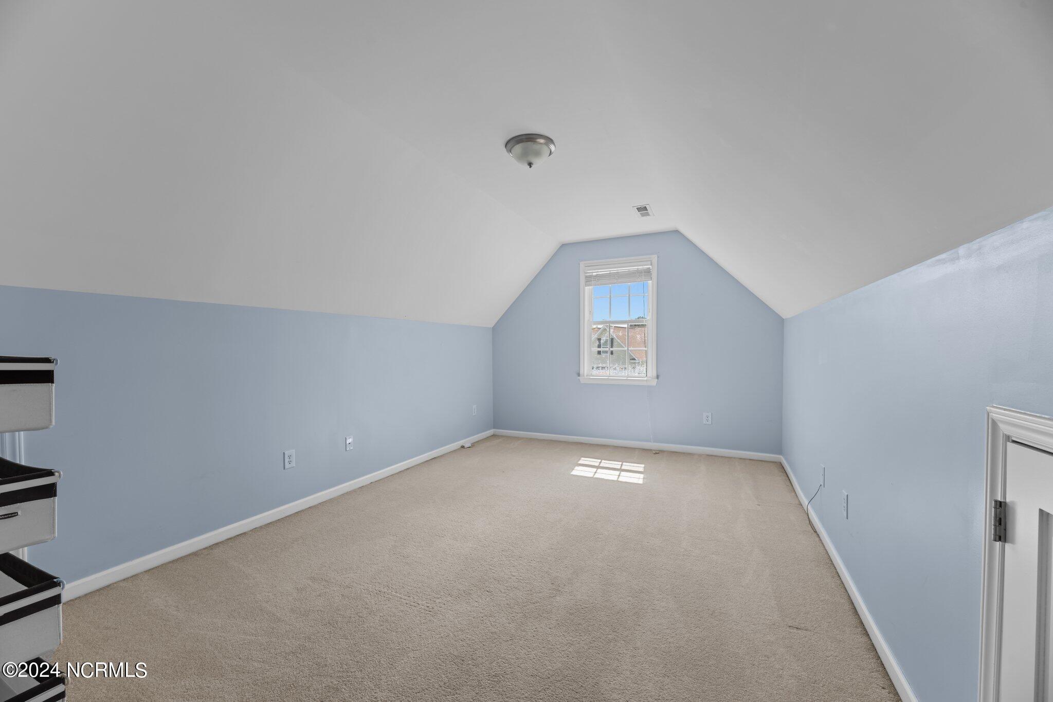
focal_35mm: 14
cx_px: 526
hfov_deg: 104.3
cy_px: 351
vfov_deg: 81.2
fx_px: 409
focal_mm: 14
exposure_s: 1/15
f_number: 9
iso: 400
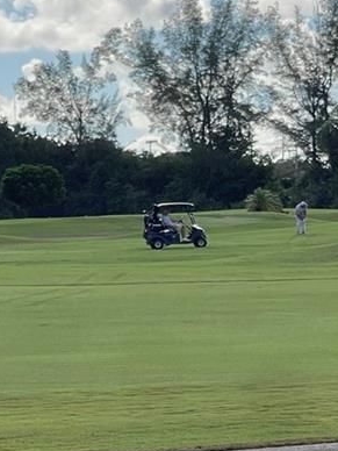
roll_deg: +1.7
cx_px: 73
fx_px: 2578
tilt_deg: -3.4
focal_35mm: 198
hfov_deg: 7.5
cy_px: 392
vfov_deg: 10.0
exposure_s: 1/1292
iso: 20
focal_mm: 7.5
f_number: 2.2
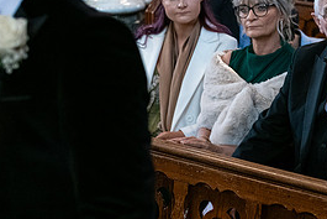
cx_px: 334
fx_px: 1390
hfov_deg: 13.2
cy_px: 95
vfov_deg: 9.0
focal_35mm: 153
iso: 1600
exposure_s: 1/160
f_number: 3.5
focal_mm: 70
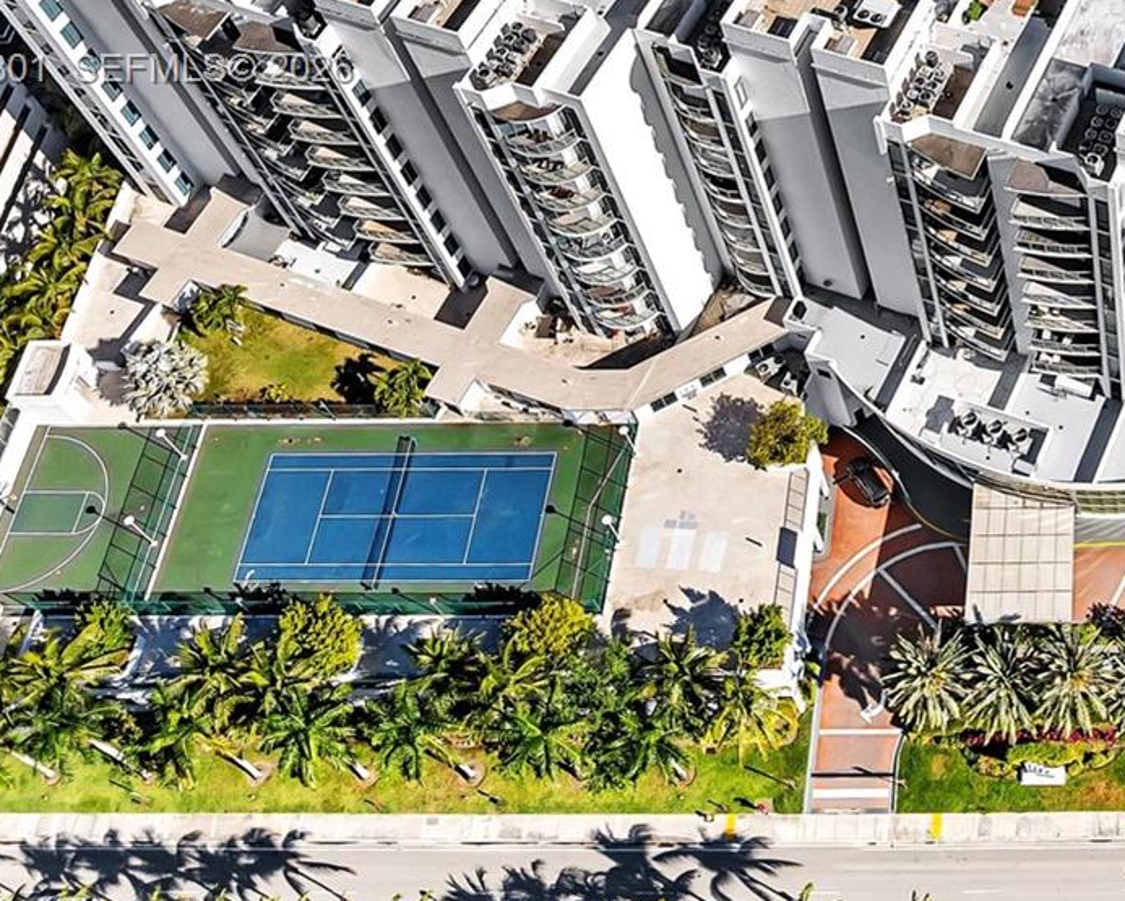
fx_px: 1799
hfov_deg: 31.8
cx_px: 1146
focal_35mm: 54
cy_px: 72
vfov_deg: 27.0
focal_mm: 12.29
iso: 200
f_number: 2.8
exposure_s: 1/3200
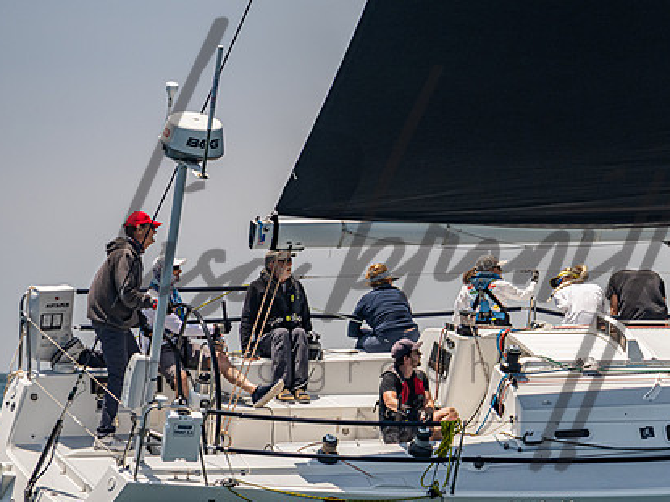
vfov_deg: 2.5
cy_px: 140
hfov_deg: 3.4
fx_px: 11281
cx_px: 503
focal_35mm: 583
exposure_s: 1/2000
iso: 500
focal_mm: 320
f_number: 8
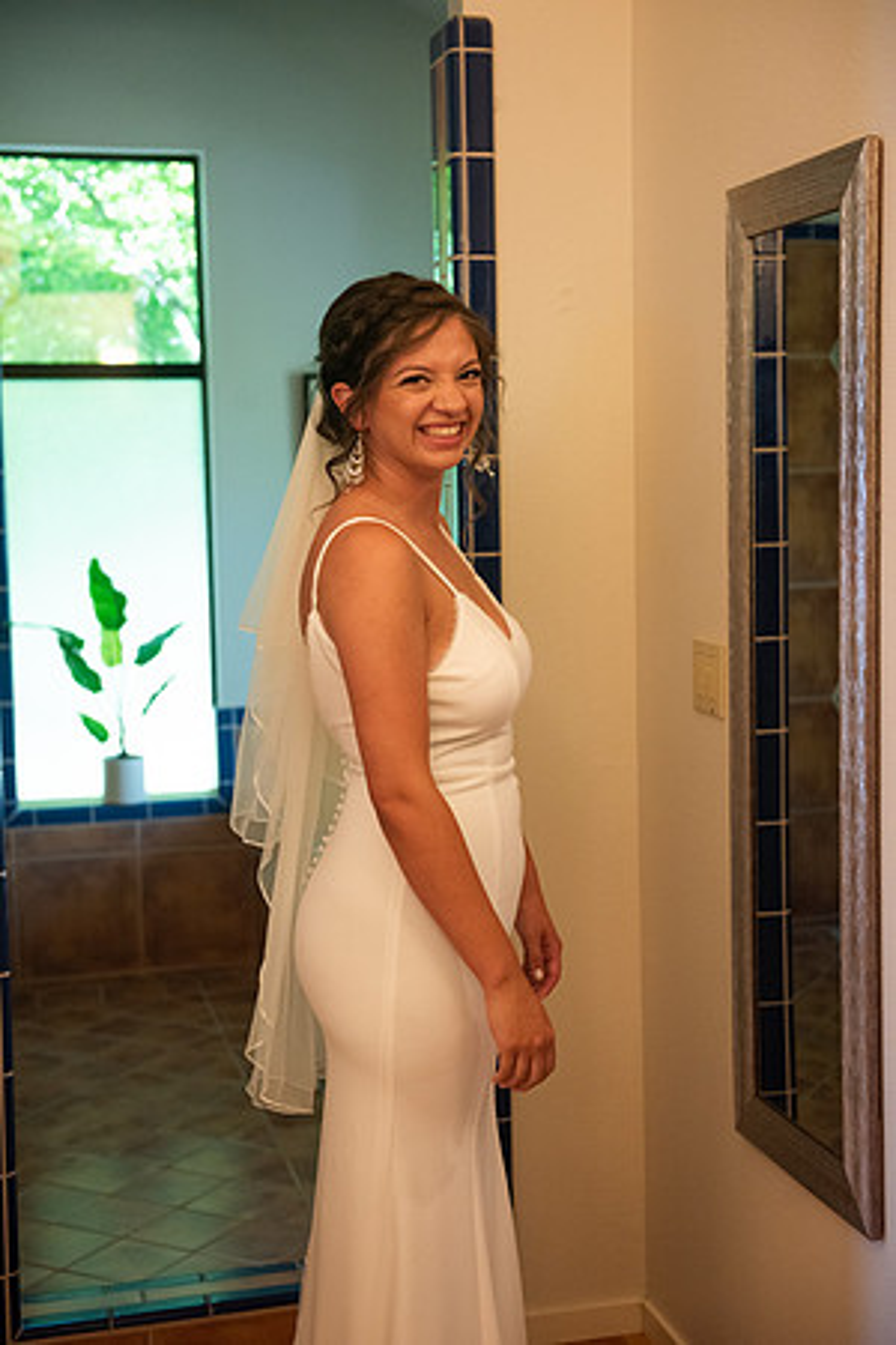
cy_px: 672
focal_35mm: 52
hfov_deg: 26.0
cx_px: 448
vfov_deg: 38.2
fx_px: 1941
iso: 1250
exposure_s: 1/200
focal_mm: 52
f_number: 3.2
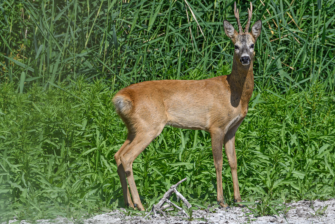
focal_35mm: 1037
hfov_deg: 2.0
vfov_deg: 1.3
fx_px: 9649
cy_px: 112
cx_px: 191
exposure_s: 1/1600
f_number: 8
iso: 400
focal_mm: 600
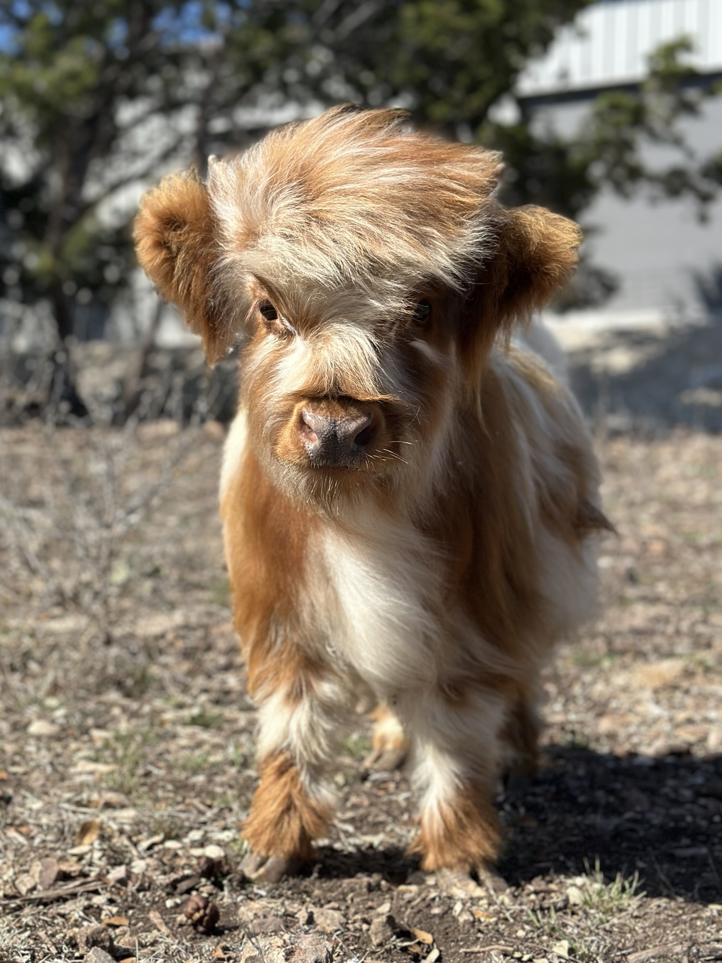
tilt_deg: -0.6
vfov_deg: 39.7
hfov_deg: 30.3
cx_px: 361
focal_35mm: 48
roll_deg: -3.5
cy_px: 482
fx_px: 1335
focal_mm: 6.86
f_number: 1.78
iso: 80
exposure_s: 1/3876
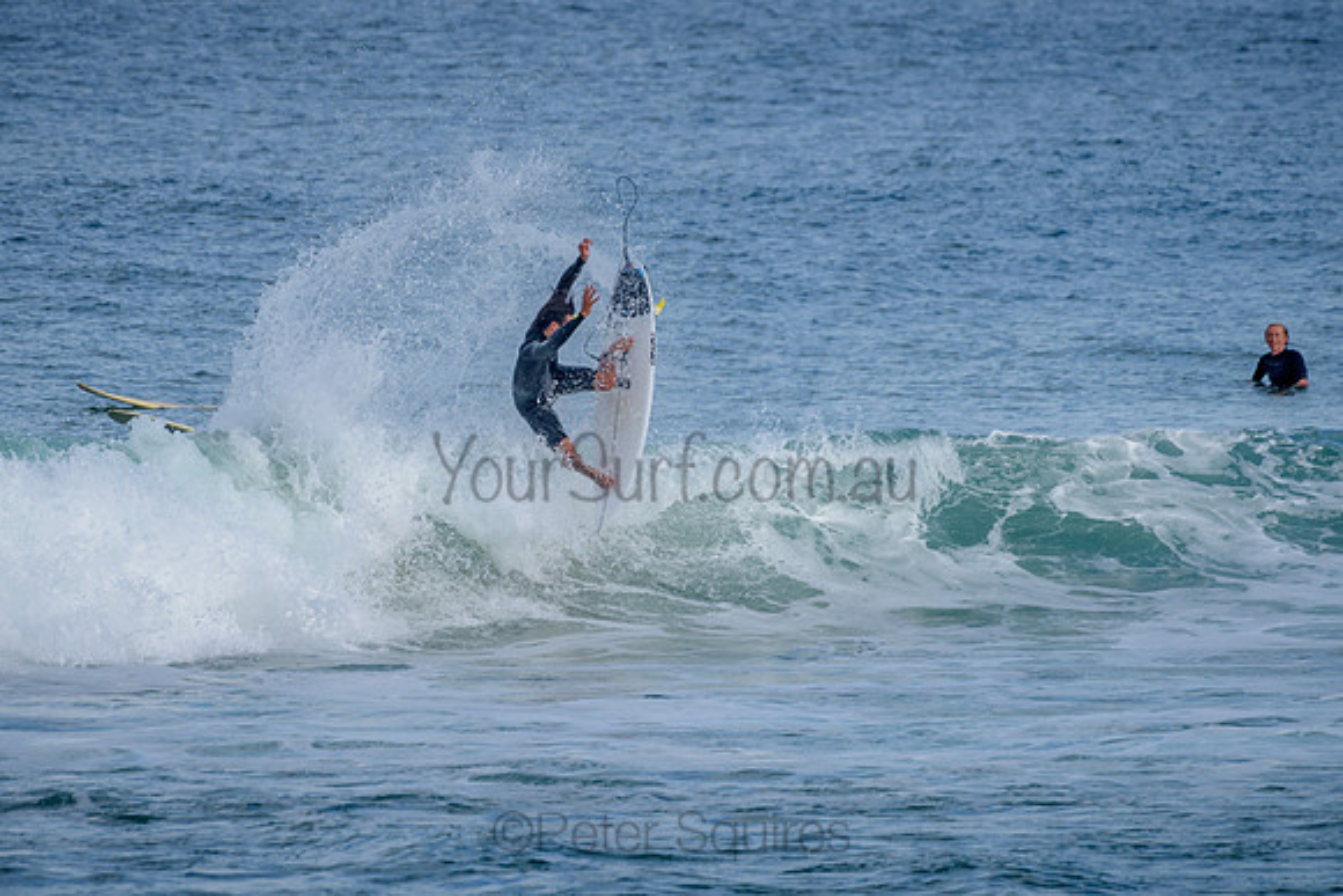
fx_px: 22837
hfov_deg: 3.4
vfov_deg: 2.2
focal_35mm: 612
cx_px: 672
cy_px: 448
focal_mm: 500
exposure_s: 1/1250
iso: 160
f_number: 5.6
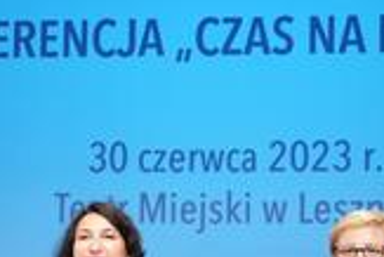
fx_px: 1729
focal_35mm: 162
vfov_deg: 8.3
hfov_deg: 12.5
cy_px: 410
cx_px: 21
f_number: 2.8
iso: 2000
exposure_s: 1/200
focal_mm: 44
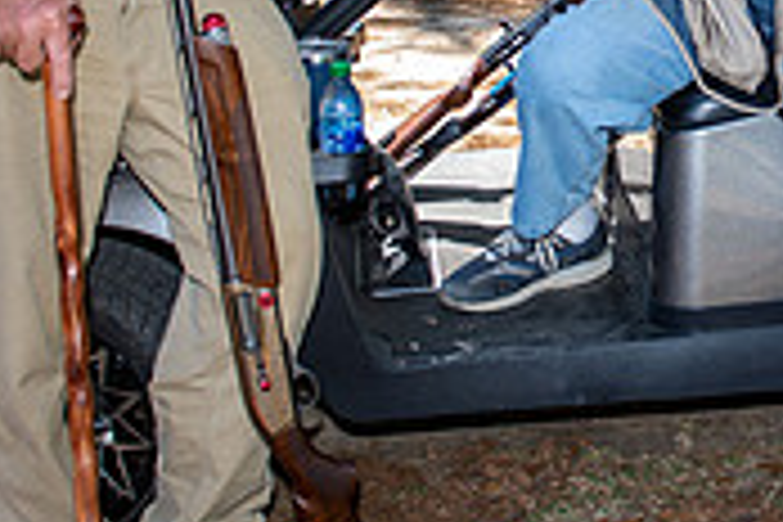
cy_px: 14
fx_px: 1740
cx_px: 832
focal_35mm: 80
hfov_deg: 23.9
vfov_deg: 16.7
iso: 50
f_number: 3.5
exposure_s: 1/160
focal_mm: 24
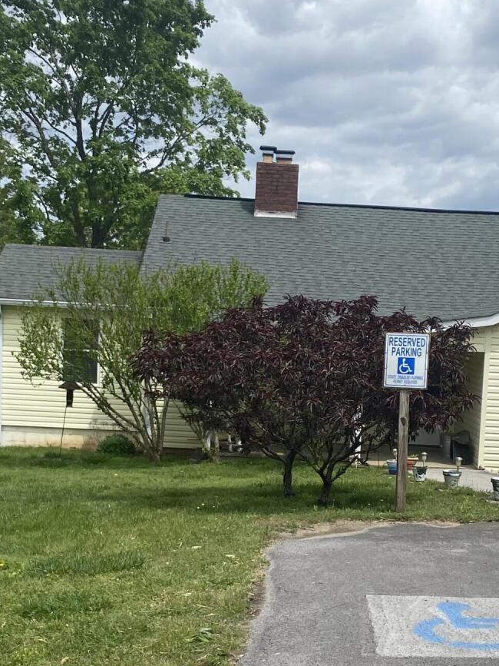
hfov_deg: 24.3
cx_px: 319
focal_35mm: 60
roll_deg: -4.6
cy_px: 466
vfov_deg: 31.8
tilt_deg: -5.4
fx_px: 1154
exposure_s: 1/3610
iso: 32
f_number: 1.8
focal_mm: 4.25
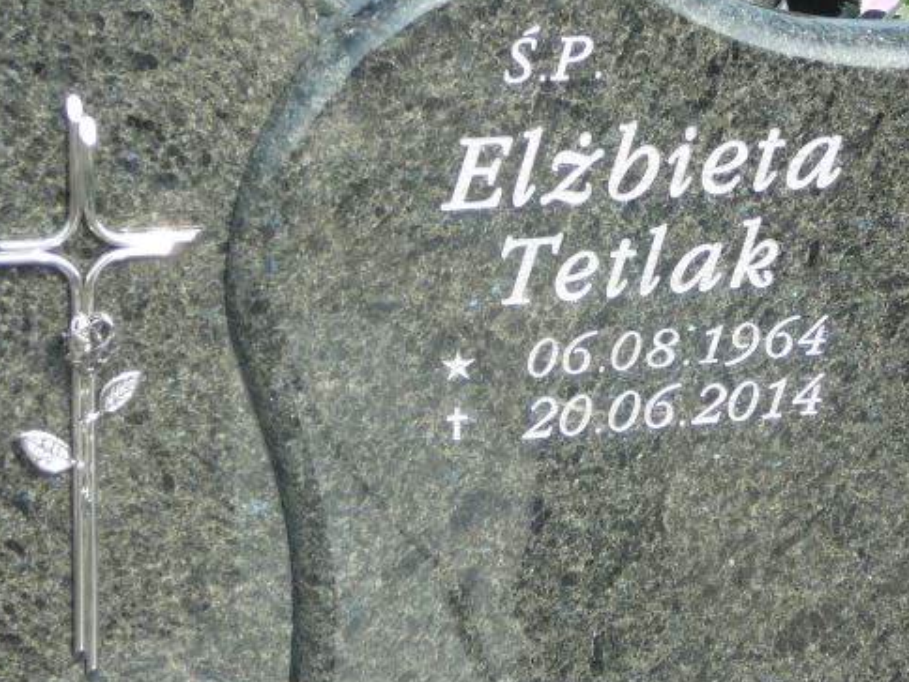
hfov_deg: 17.1
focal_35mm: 115
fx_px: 3020
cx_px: 580
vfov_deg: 12.9
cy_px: 310
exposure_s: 1/320
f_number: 3.8
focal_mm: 13
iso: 80
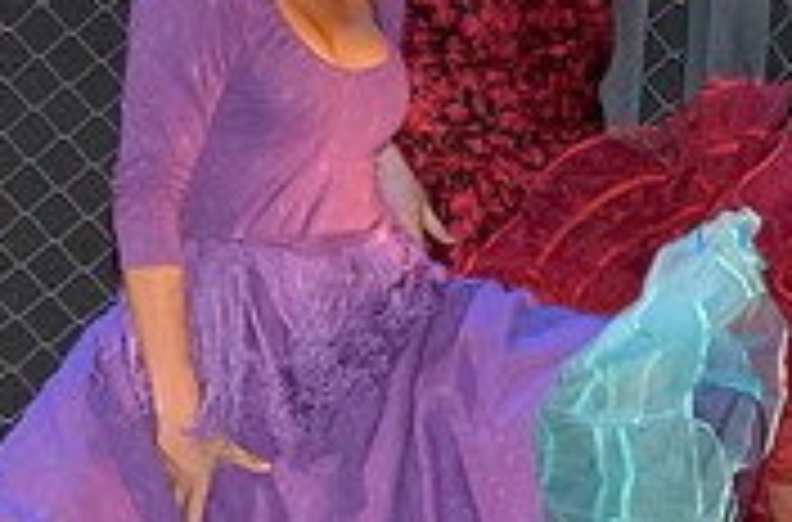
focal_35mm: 347
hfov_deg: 6.0
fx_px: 7607
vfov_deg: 3.9
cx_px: 450
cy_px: 443
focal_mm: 70
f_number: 2.8
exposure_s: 1/100
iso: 3200
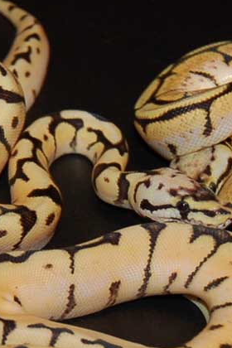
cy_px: 230
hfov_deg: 13.0
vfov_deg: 19.4
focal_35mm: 105
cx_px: 75
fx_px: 1015
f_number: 4.5
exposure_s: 1/60
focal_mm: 34
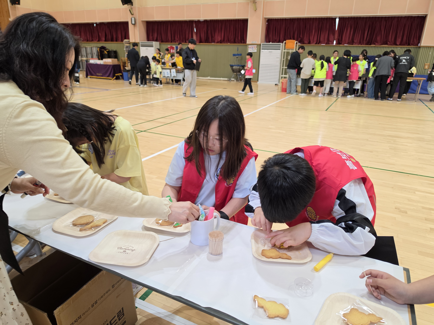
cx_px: 217
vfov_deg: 58.9
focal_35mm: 23
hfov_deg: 73.9
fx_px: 288
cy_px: 162
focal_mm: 6.5
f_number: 1.4
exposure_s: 1/120
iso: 125
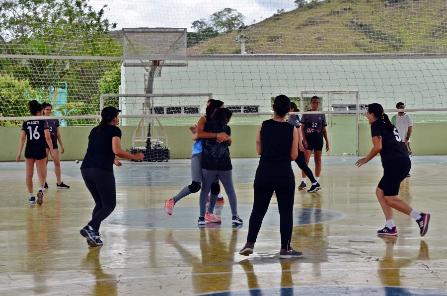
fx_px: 836
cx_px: 224
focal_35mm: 68
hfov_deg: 29.9
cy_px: 148
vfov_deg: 20.1
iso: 160
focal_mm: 45
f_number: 8
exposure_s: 1/250
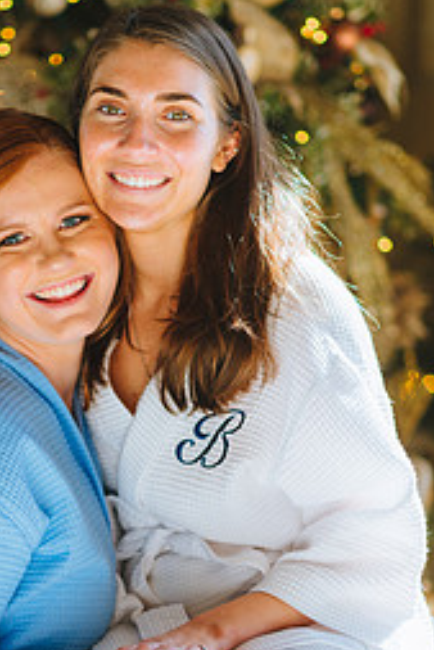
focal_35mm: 151
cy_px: 462
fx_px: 2727
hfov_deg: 9.1
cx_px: 113
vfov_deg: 13.6
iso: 200
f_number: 2.2
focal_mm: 85
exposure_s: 1/500
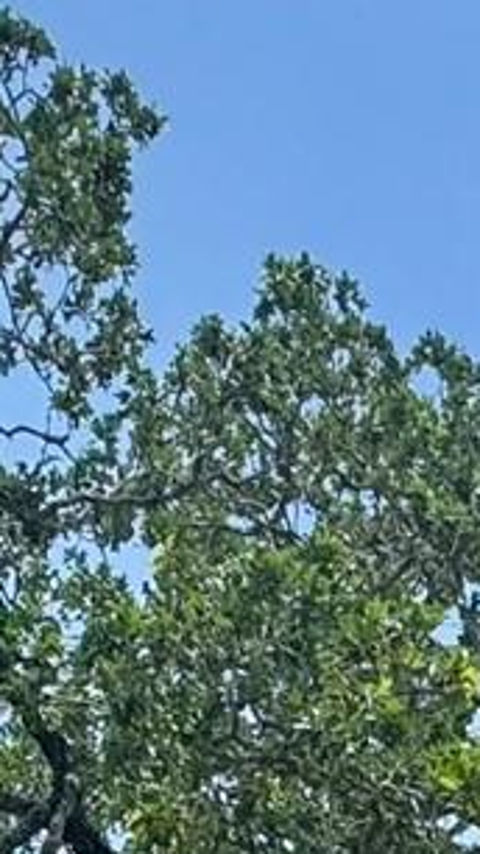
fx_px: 2309
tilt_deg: +9.2
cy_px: 1739
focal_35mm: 102
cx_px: 578
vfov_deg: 16.0
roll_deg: -0.1
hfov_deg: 11.6
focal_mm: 2.22
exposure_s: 1/741
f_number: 2.2
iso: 40
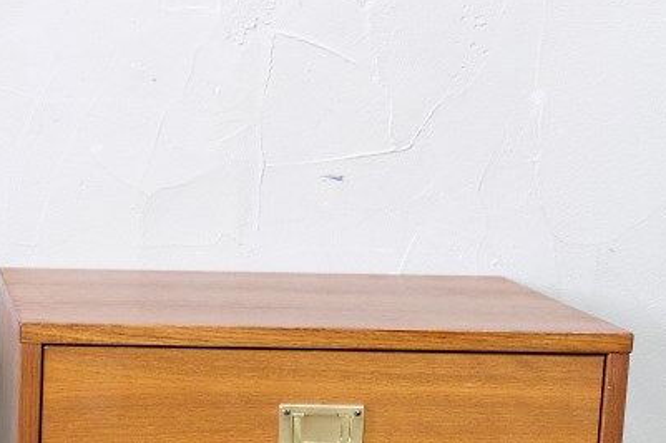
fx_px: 2053
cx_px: -116
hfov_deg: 17.6
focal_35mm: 111
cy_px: 456
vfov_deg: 12.2
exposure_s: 1/34
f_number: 3.2
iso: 1000
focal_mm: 23.3
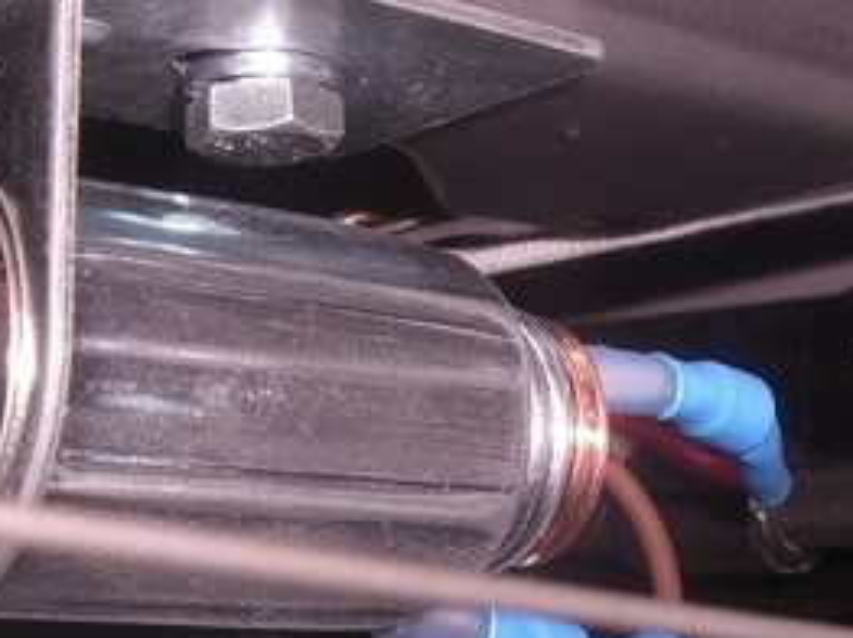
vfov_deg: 15.7
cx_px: 501
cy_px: 521
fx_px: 2290
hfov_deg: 21.1
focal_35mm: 93
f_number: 4.3
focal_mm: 6.2
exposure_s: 1/60
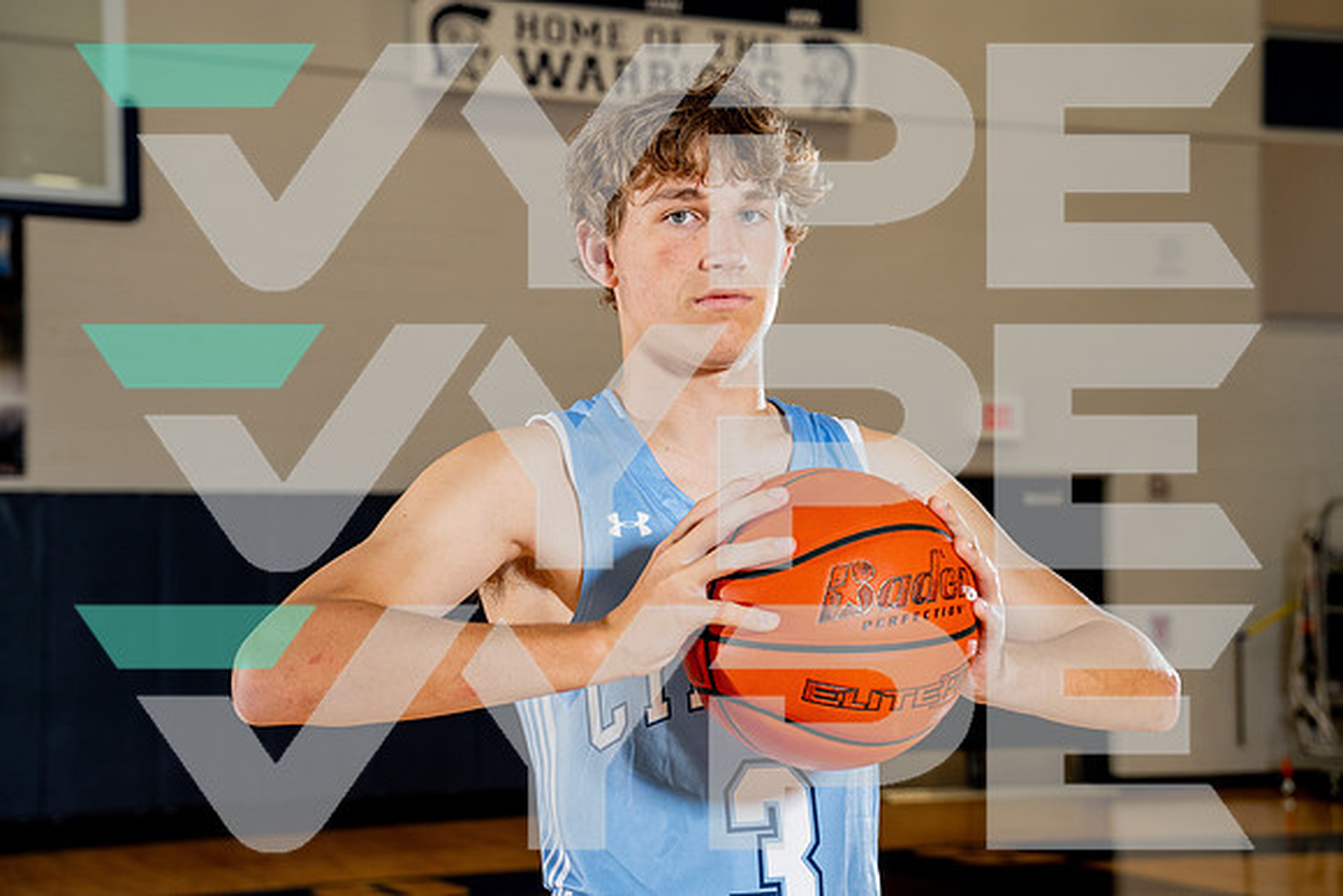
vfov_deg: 19.5
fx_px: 2612
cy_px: 448
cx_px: 672
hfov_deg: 28.8
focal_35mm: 70
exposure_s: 1/250
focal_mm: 70
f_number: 5.6
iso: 400
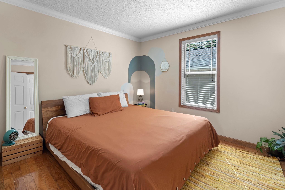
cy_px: 95
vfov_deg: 70.4
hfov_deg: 93.3
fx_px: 135
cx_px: 142
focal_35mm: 17
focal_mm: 17
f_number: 8
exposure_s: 1/5
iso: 320
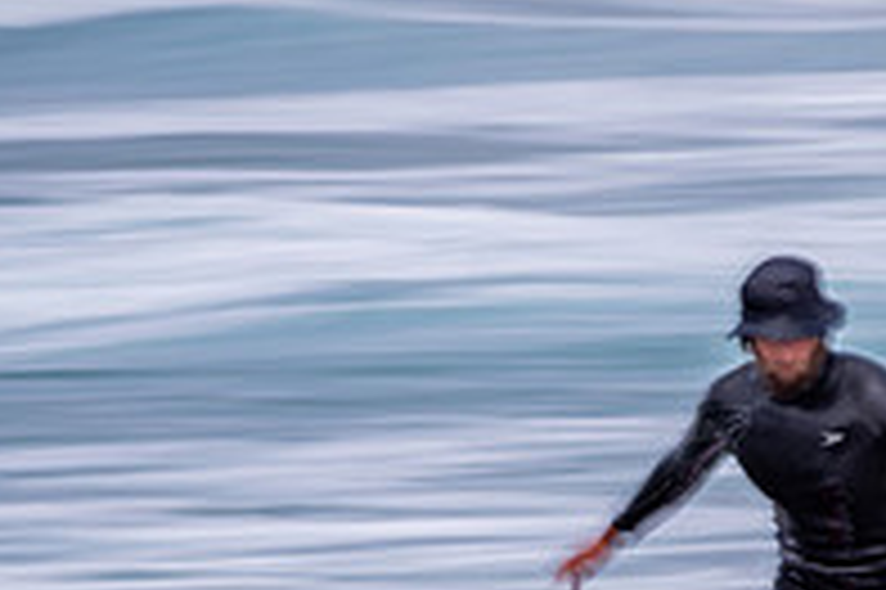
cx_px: 756
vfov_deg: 0.9
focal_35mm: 1471
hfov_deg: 1.4
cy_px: 840
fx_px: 36172
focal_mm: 500
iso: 64
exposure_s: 1/13
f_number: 25
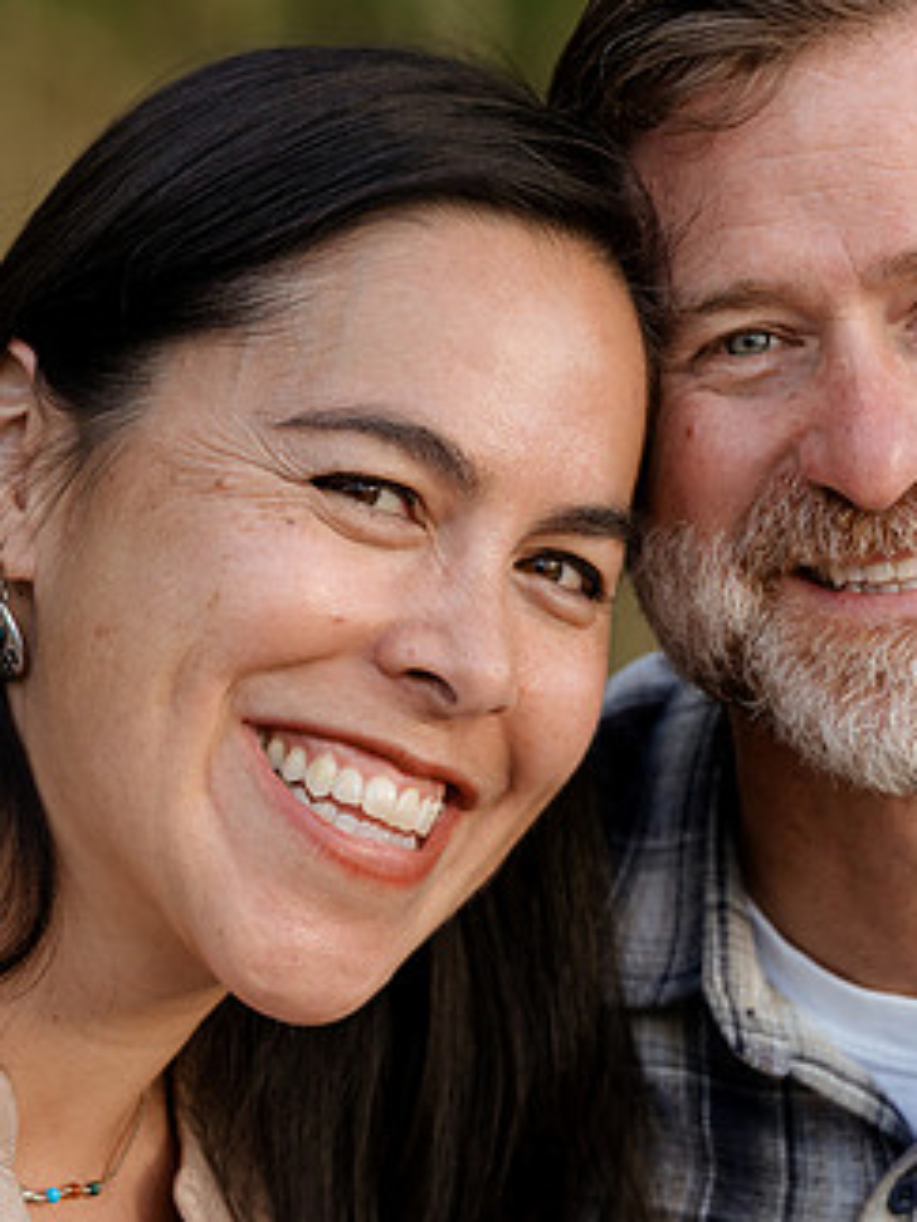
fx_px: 10208
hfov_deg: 5.1
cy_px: 628
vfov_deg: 6.9
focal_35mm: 289
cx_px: 642
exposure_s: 1/200
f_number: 5.6
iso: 1000
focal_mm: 168
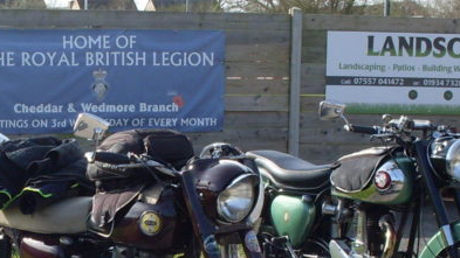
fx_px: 1317
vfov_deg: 11.1
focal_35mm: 108
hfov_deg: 19.6
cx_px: 98
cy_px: 290
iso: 80
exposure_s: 1/125
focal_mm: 6.3
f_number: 8.4
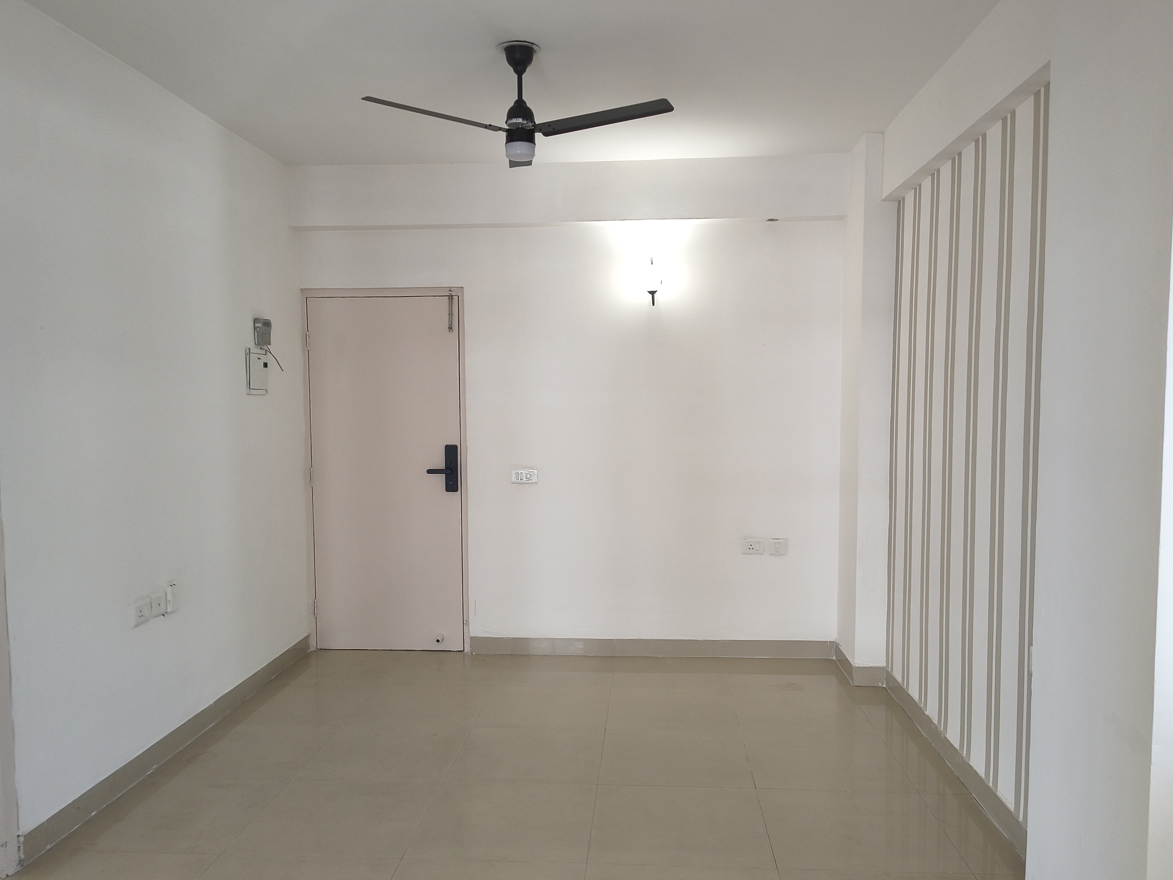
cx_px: 601
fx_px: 949
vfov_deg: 49.7
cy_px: 468
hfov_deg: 63.4
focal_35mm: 28
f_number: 1.8
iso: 454
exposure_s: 1/100
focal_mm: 5.56
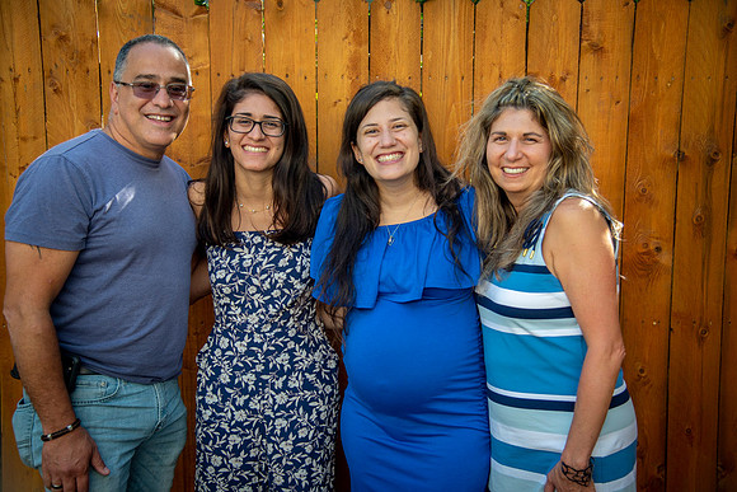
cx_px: 368
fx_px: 983
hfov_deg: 41.1
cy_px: 246
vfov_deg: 28.1
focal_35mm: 48
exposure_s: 1/320
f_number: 4
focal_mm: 48
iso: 125
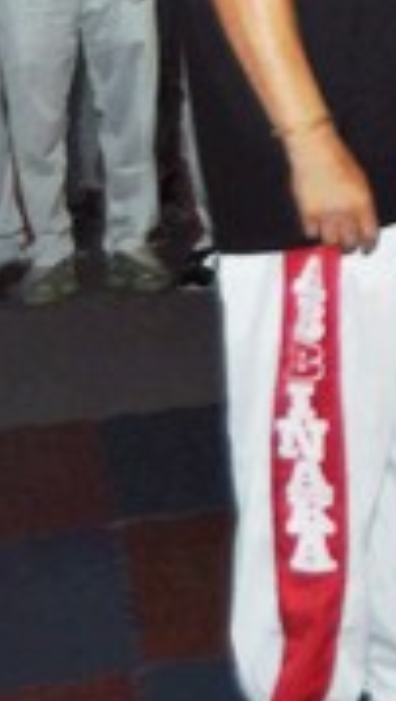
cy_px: 14
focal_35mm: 168
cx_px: 1086
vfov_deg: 12.7
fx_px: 3129
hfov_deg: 6.7
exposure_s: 1/60
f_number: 4.2
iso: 800
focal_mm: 30
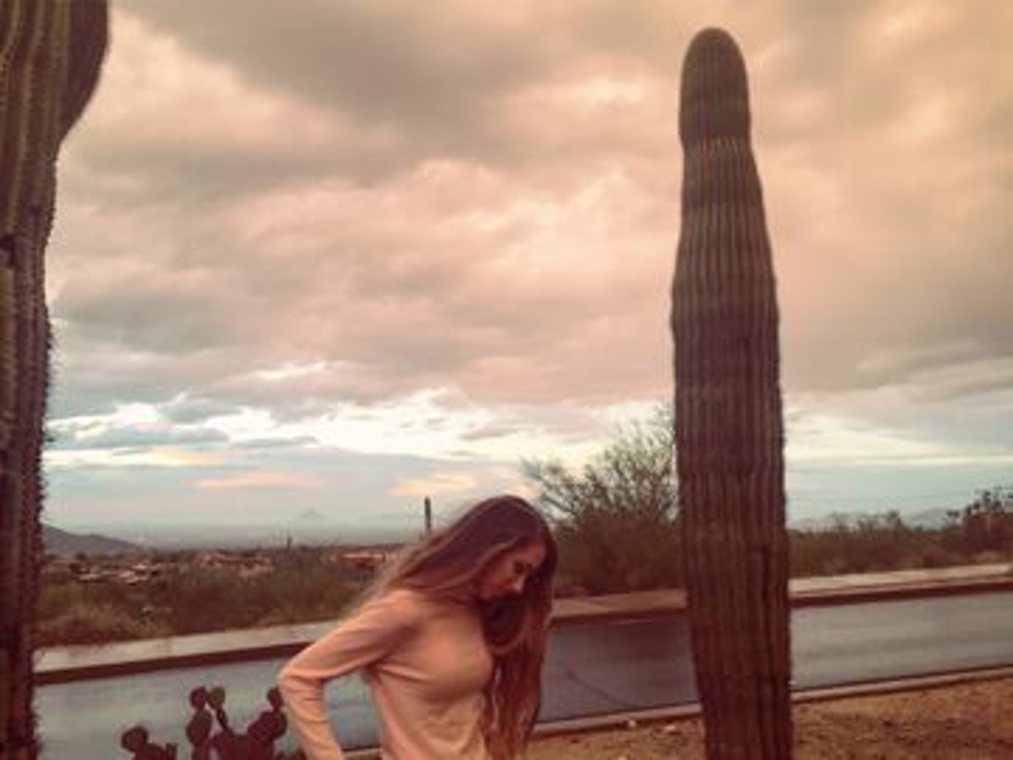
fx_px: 849
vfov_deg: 48.2
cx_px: 506
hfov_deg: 61.7
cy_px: 380
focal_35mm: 29
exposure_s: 1/30
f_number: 2.2
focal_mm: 4.15
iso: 32
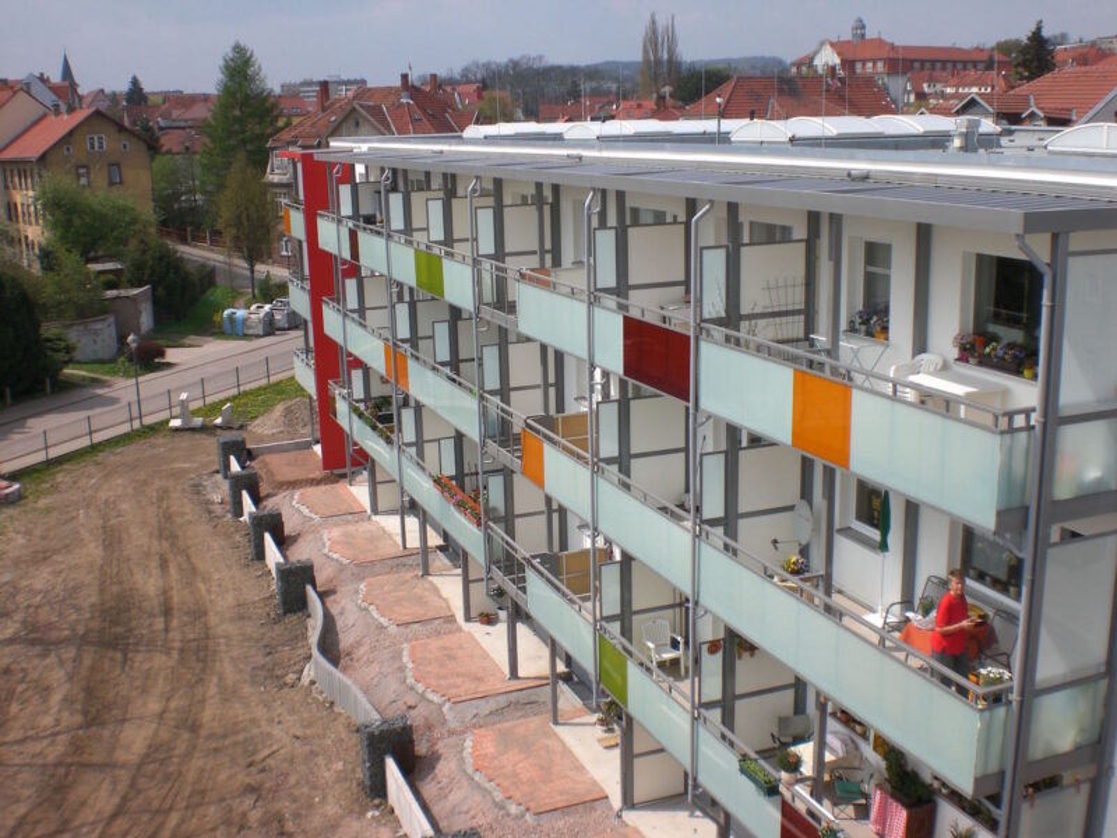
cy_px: 419
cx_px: 558
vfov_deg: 37.7
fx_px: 1226
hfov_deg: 49.0
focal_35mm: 38
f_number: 4.4
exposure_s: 1/500
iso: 50
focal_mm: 6.3
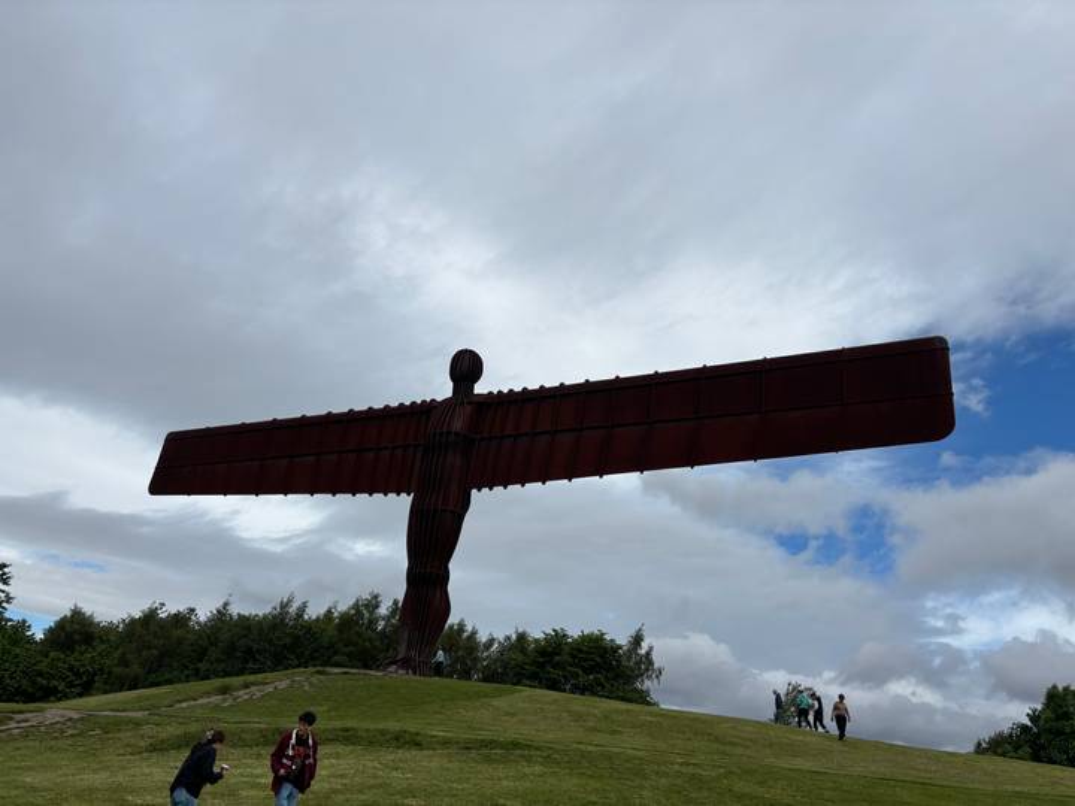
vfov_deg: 53.1
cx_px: 538
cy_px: 403
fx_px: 807
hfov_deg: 67.3
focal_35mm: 26
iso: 50
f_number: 1.6
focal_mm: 5.96
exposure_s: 1/5618
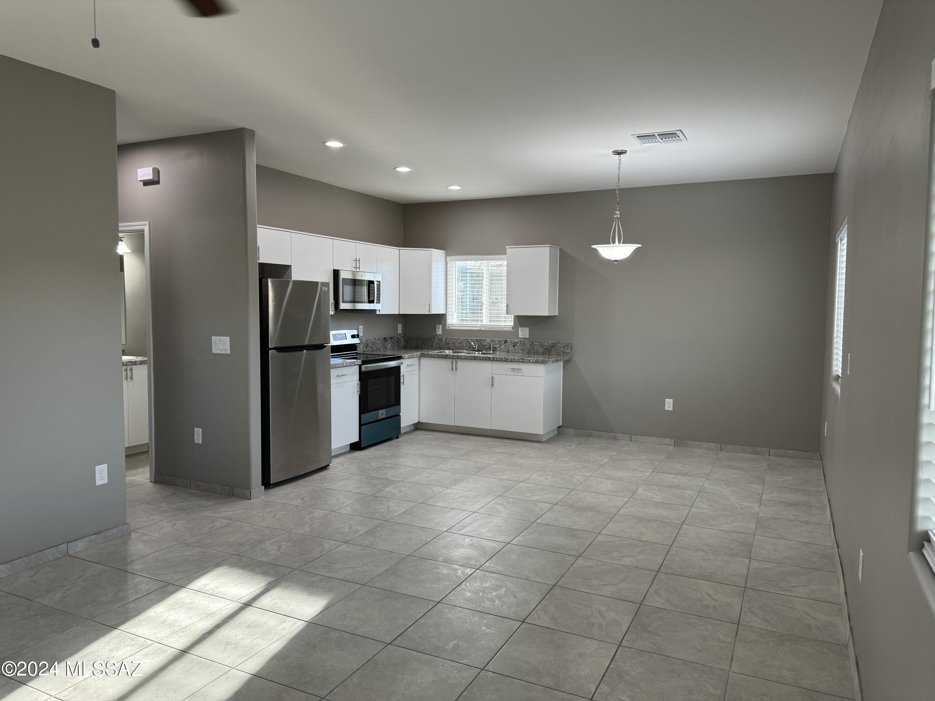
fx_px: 648
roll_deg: -0.8
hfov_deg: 71.6
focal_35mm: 24
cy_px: 350
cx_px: 468
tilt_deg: -3.7
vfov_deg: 56.8
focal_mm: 6.86
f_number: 1.78
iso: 125
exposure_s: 1/120
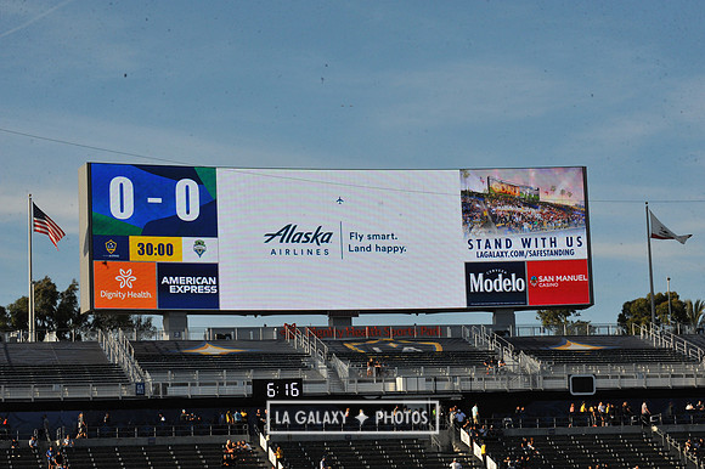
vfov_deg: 13.0
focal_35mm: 105
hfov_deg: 19.5
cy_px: 234
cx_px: 352
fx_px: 2055
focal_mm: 105
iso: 1600
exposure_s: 1/1250
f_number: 18
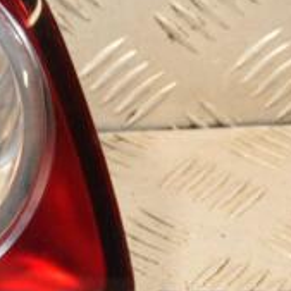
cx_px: -121
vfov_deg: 5.9
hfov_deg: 5.8
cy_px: 88
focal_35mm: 299
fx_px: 2844
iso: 800
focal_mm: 66
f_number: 5.3
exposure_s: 1/200
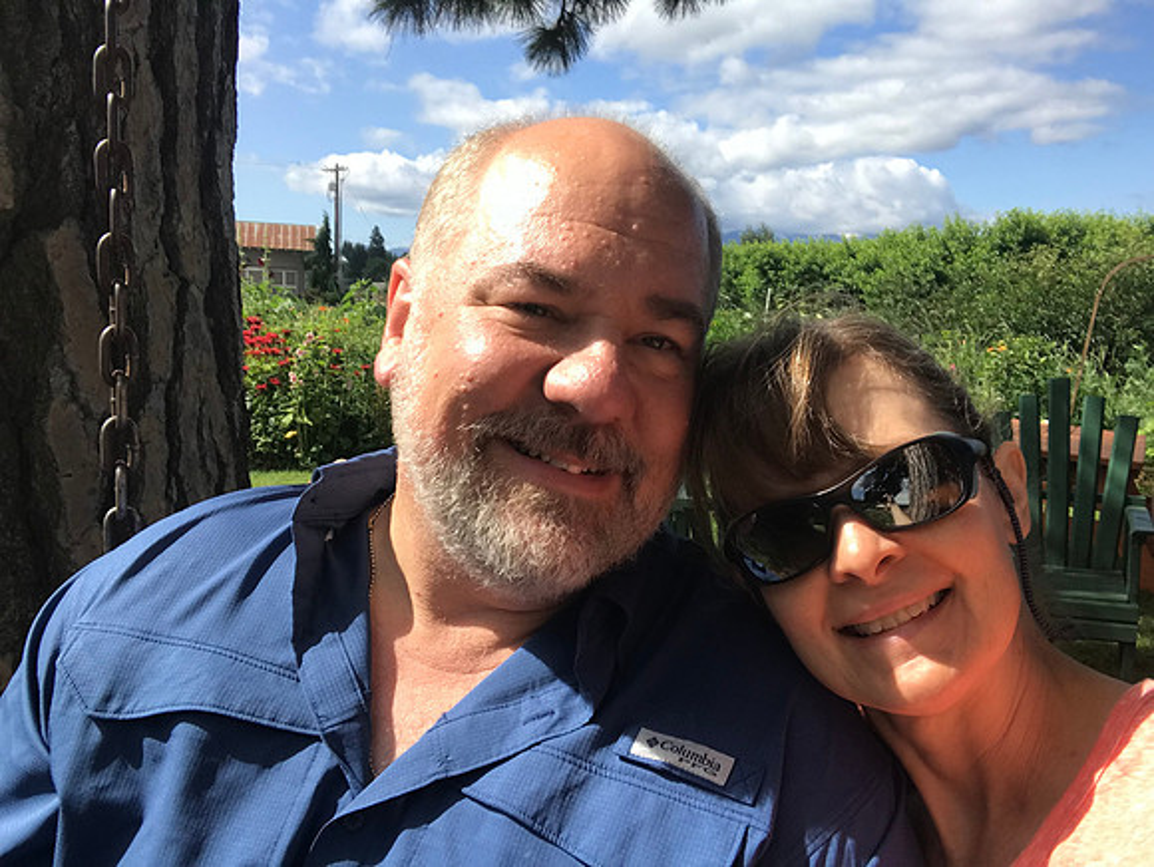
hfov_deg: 56.8
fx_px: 1068
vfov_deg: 44.2
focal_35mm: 32
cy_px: 434
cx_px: 577
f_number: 2.2
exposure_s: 1/789
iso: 25
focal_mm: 2.87
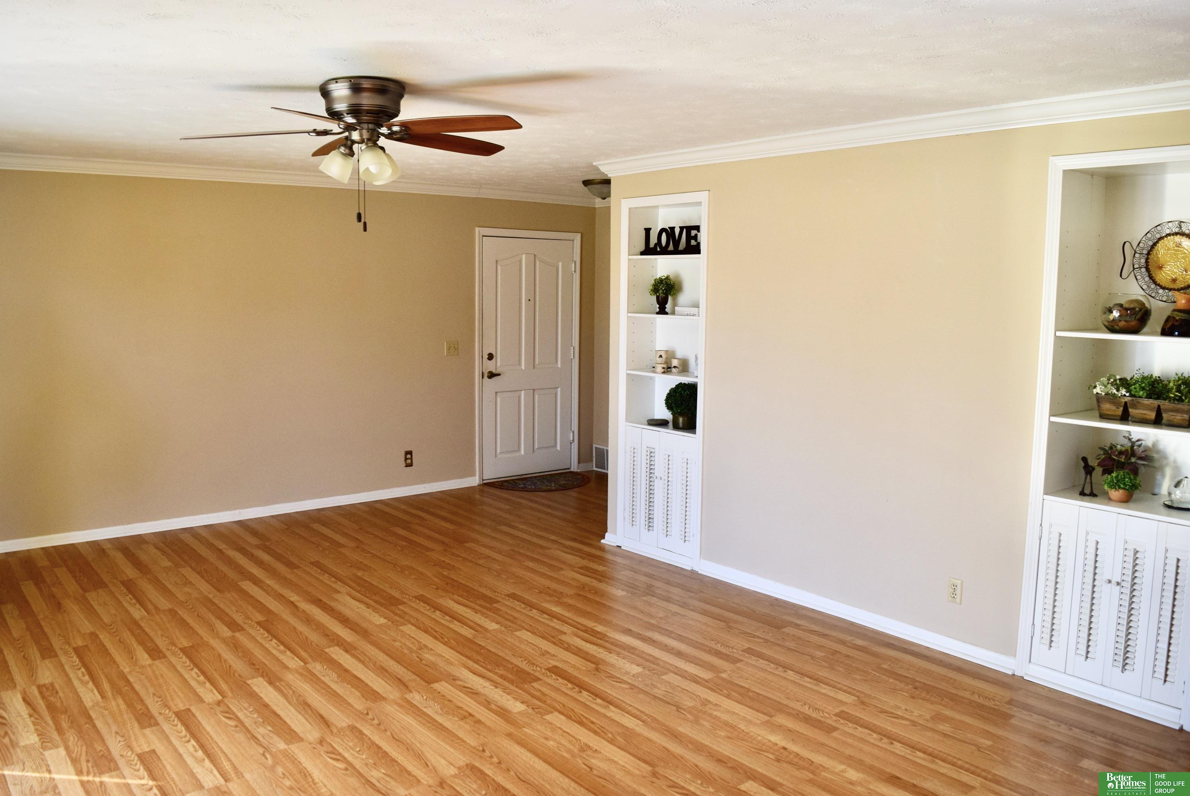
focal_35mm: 27
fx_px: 893
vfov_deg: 48.0
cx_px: 595
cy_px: 398
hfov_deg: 67.3
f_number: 5
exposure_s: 1/100
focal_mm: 18
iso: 400
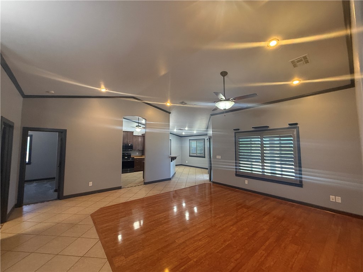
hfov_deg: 102.1
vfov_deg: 85.7
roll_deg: +0.0
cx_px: 182
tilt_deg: +3.8
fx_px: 147
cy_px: 136
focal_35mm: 14
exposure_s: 1/60
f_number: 2.2
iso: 400
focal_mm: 2.22
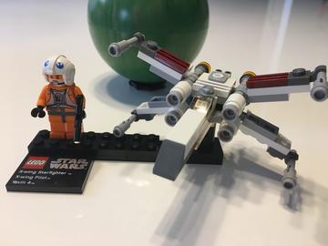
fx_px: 275
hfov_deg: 61.7
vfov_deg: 48.2
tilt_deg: -29.2
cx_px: 164
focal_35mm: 29
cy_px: 123
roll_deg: -2.0
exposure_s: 1/33
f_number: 2.2
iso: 100
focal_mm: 4.15
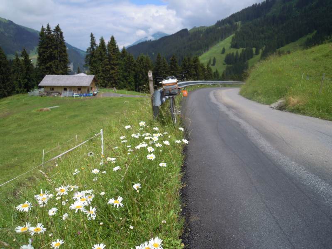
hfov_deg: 63.4
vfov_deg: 49.7
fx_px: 269
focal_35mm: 28
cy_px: 124
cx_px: 166
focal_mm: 5
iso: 100
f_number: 7.6
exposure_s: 1/320
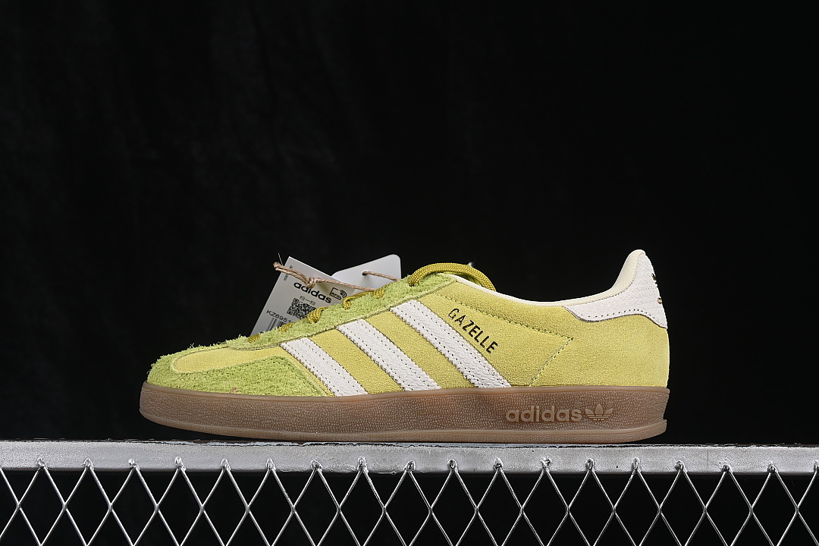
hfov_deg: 27.0
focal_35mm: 75
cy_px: 273
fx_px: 1706
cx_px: 410
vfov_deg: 18.2
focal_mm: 50
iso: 160
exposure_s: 1/80
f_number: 8
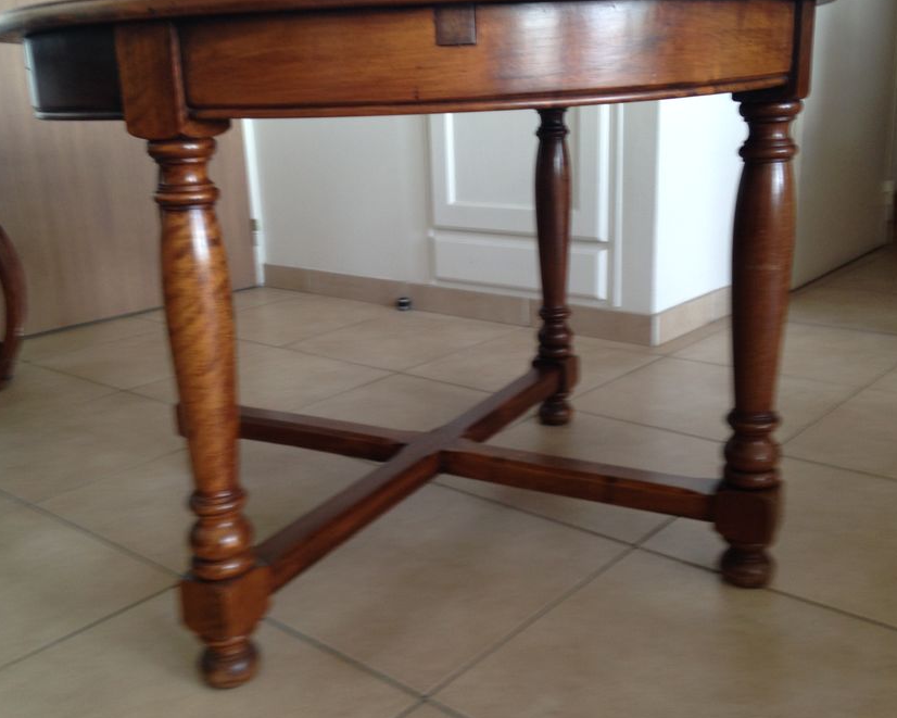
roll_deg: +2.4
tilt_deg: -18.1
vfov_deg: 38.2
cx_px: 445
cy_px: 348
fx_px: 1035
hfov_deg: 46.8
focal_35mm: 39
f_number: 2.4
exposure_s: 1/30
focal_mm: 4.12
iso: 50
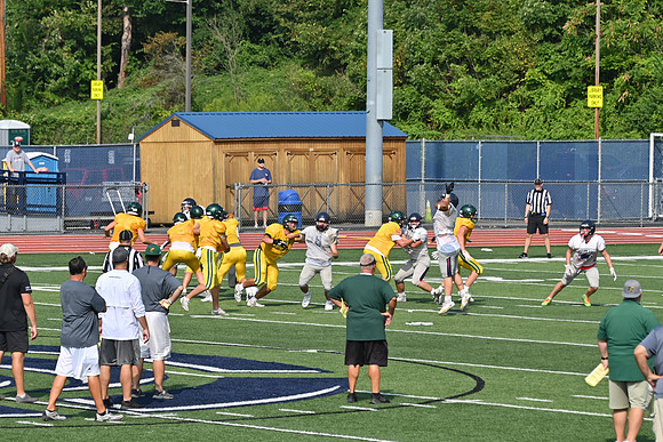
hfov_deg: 9.1
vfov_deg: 6.1
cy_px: 221
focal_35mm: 225
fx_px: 4145
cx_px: 332
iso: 110
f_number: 5.6
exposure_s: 1/800
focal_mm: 150
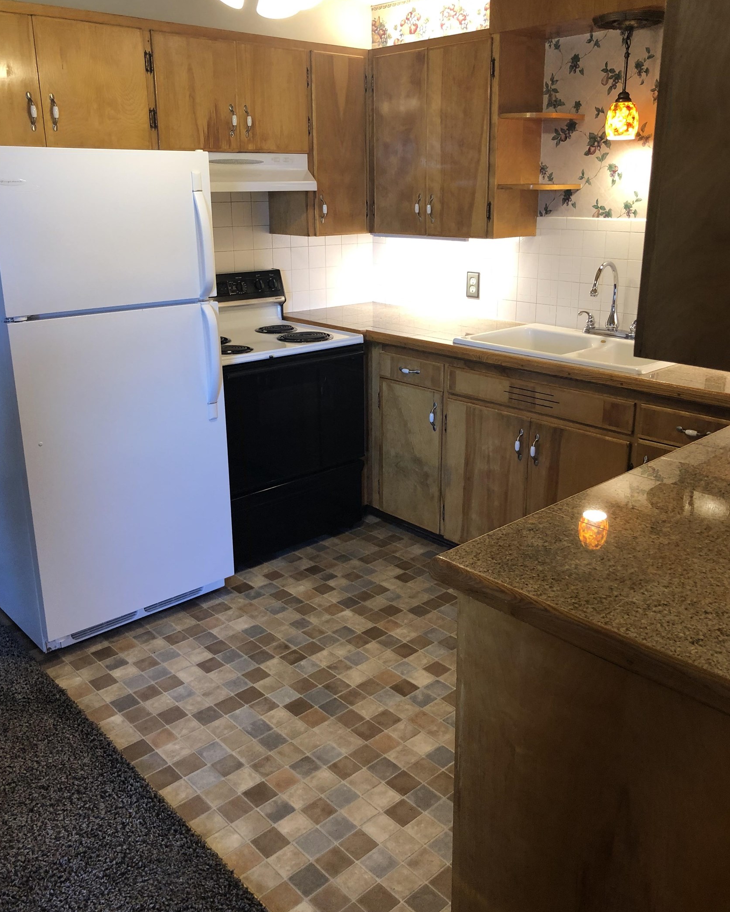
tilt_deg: -15.4
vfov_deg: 58.7
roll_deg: +2.1
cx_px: 370
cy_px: 426
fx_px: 810
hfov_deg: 48.5
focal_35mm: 30
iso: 40
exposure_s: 1/20
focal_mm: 3.99
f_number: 1.8
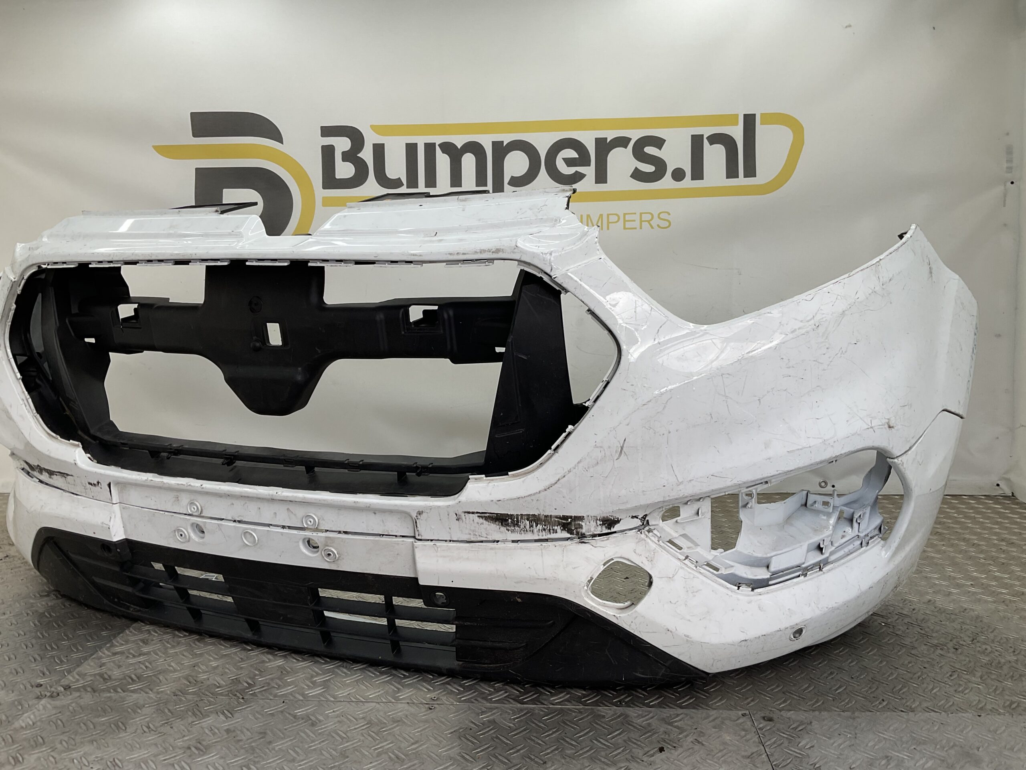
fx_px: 860
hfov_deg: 61.7
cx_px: 513
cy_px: 385
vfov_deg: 48.2
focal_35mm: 29
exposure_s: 1/177
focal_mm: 3
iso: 16
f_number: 1.8
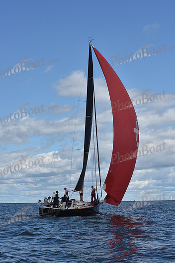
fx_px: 561
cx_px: 84
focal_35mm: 77
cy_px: 133
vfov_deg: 26.3
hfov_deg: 17.7
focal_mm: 70
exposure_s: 1/800
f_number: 11
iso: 250
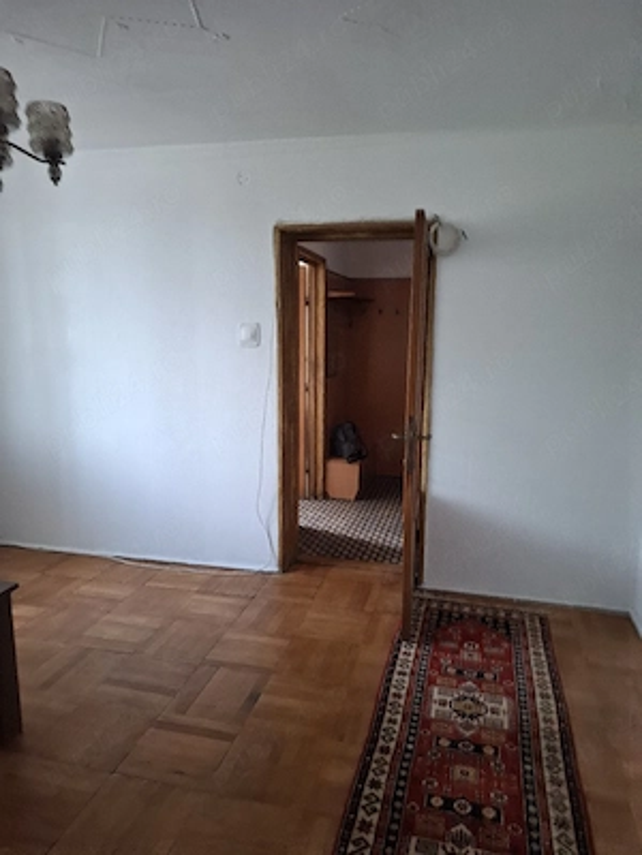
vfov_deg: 73.9
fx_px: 569
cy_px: 428
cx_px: 321
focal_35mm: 23
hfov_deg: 58.9
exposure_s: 1/50
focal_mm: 5.54
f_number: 1.8
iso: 160
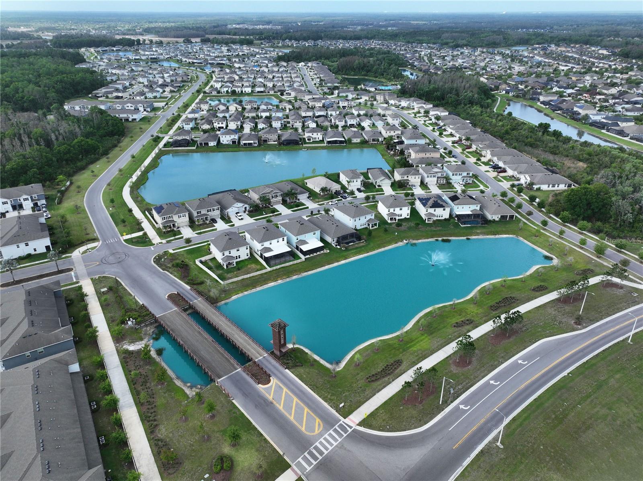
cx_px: 322
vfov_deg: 56.8
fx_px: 446
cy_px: 240
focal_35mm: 24
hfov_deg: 71.6
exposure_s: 1/240
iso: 100
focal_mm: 12.29
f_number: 3.2
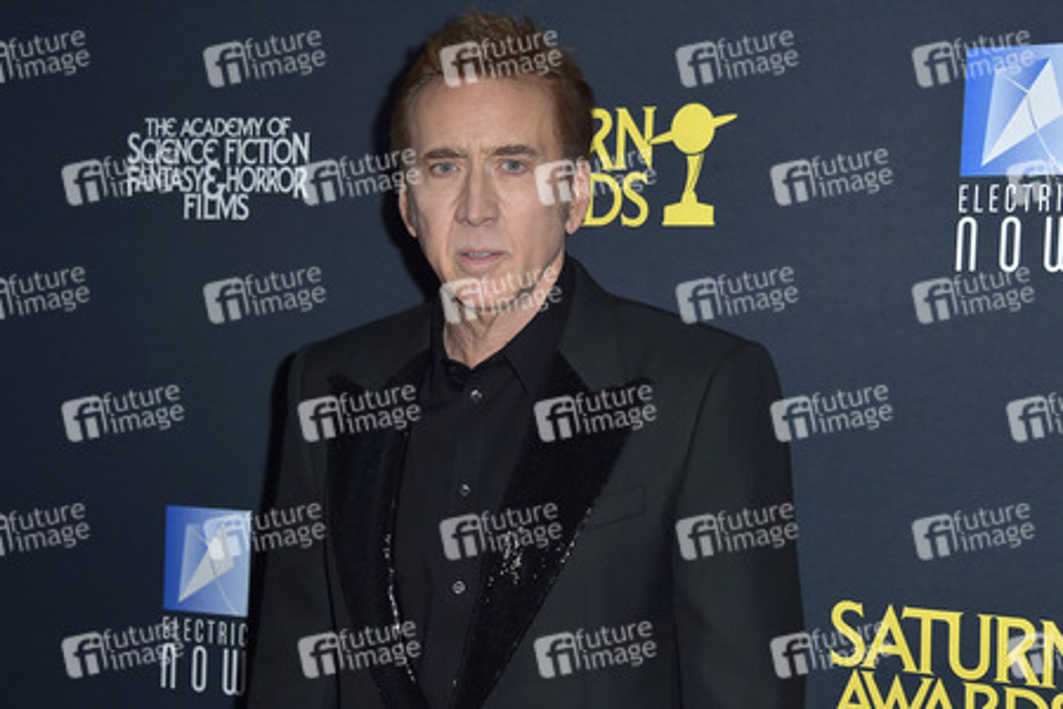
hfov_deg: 29.7
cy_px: 354
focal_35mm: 68
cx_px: 532
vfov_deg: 20.0
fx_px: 2008
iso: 250
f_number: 6.3
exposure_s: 1/250
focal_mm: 68
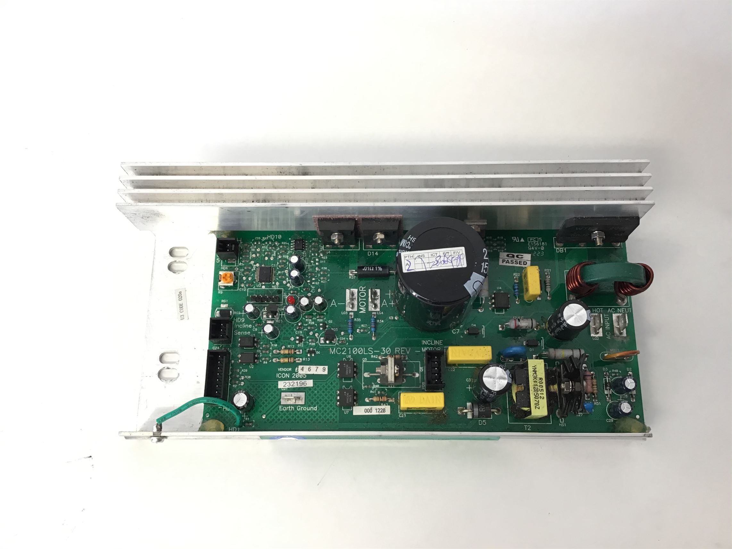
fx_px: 656
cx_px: 366
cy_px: 274
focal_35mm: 31
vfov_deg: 45.4
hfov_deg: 58.4
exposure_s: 1/33
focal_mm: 3.3
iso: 32
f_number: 2.4
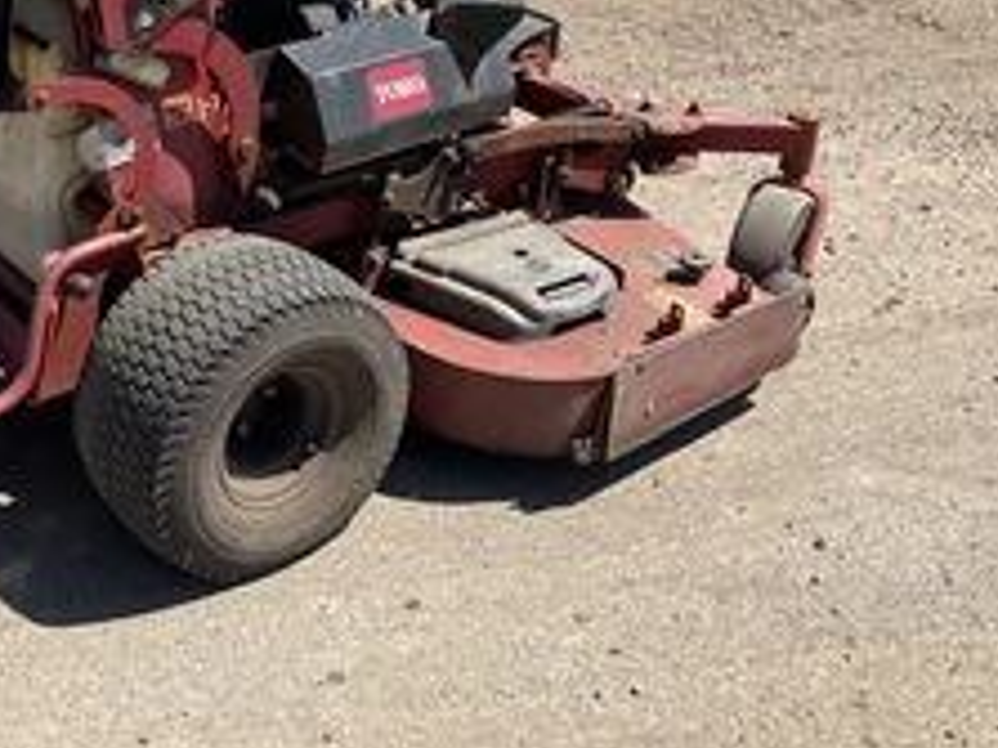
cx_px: 282
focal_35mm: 52
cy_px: 94
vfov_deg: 27.1
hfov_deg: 36.2
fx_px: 1498
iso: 25
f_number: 1.8
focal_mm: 3
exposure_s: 1/1311
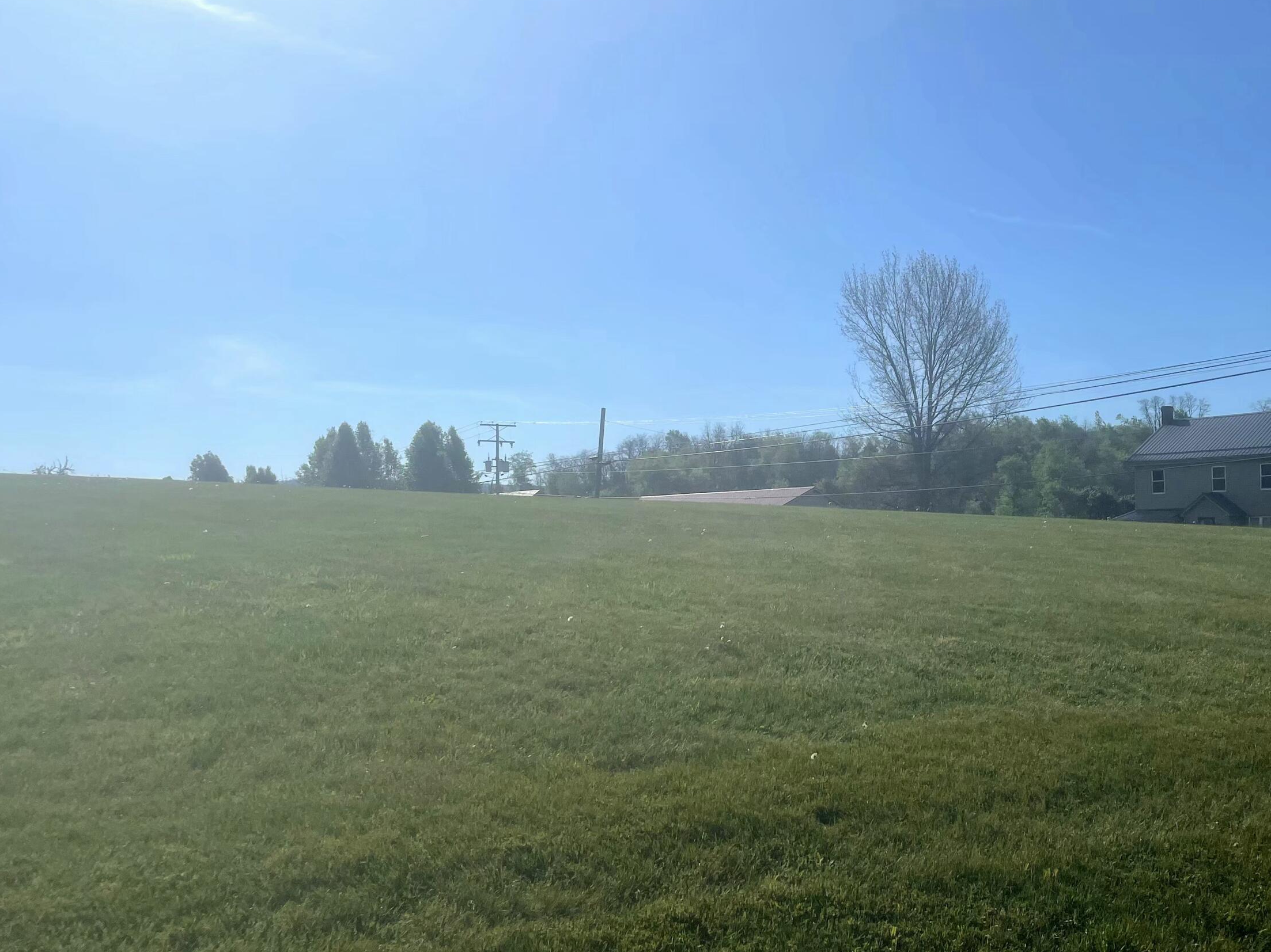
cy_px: 483
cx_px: 826
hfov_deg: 53.1
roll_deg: +0.4
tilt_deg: +2.1
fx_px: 1248
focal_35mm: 34
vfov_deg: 41.8
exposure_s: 1/10000
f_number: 1.6
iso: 32
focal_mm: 5.1
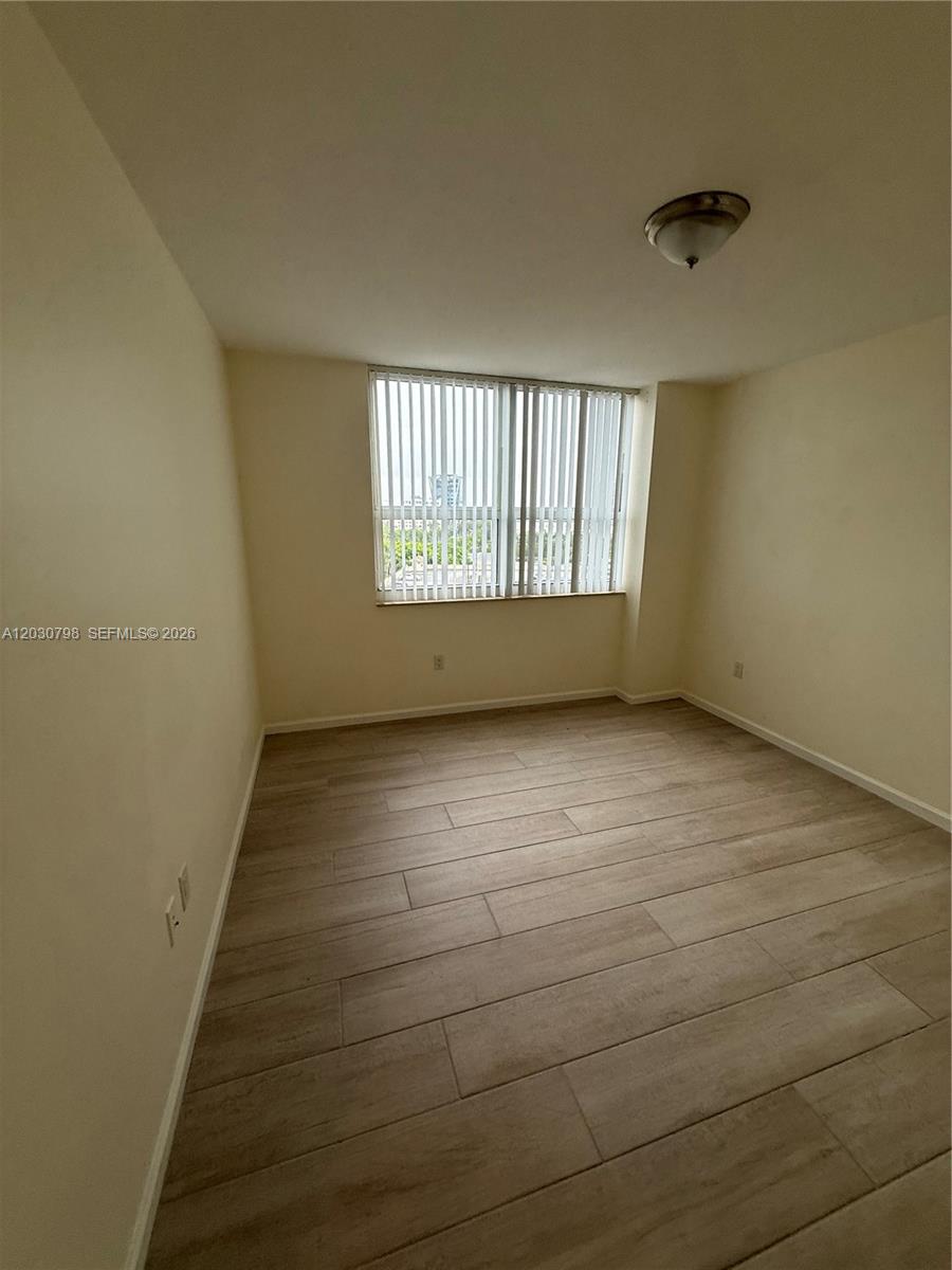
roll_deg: -1.2
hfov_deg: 85.7
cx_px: 476
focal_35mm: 14
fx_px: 513
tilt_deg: -14.5
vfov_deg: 102.1
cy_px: 635
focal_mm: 2.22
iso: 125
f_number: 2.2
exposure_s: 1/120
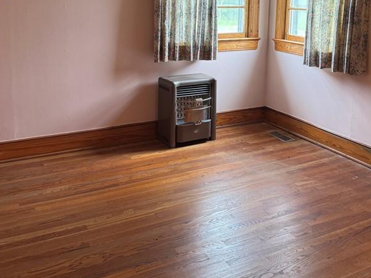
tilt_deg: -9.9
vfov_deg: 33.4
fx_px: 450
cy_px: 59
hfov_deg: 44.5
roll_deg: -1.9
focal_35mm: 42
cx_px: 225
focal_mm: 6.76
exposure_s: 1/60
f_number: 1.78
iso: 125
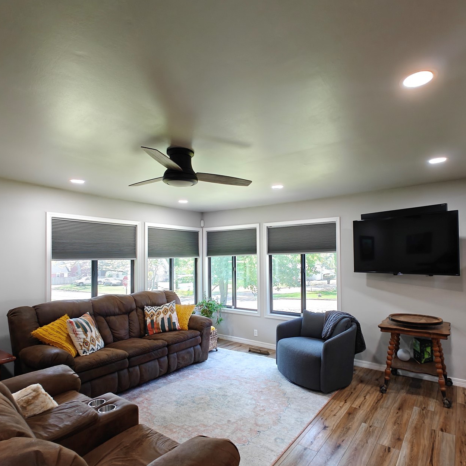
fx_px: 289
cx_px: 252
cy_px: 250
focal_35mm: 19
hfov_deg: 77.5
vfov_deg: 77.6
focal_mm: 2.62
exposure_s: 1/40
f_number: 2.2
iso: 125
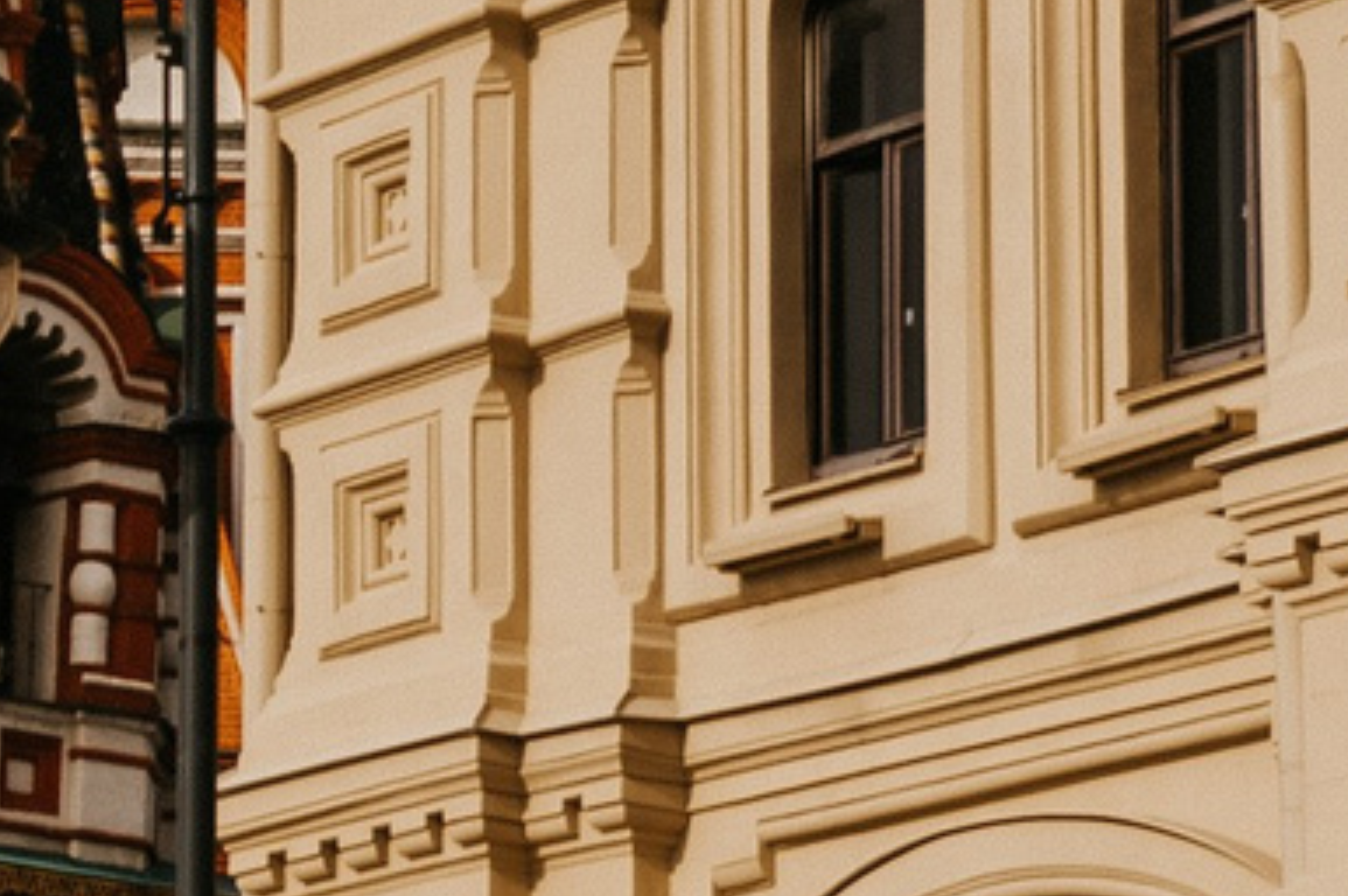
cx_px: -896
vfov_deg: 5.9
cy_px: 222
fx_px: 8717
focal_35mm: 233
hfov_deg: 8.6
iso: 100
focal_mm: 35
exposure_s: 1/500
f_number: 4
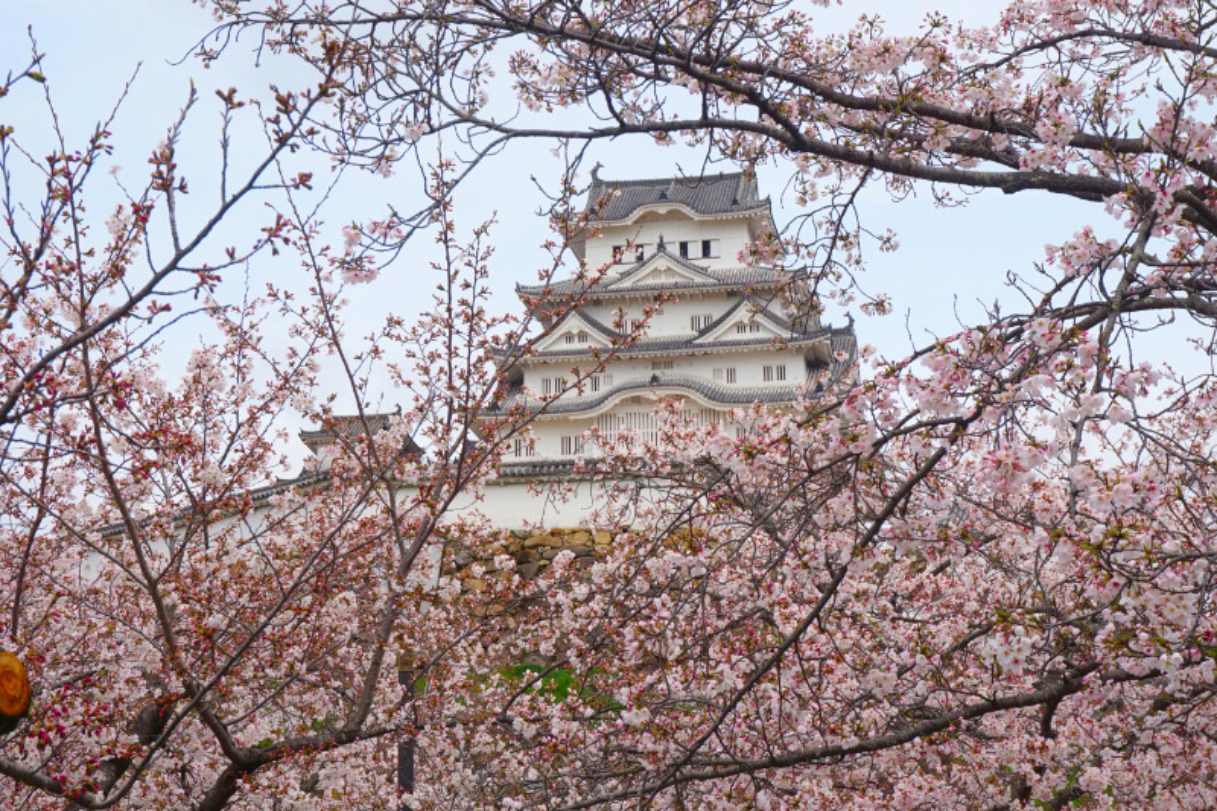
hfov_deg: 27.0
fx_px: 2535
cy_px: 406
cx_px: 608
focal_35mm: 75
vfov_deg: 18.2
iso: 100
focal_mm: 50
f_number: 14
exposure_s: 1/100
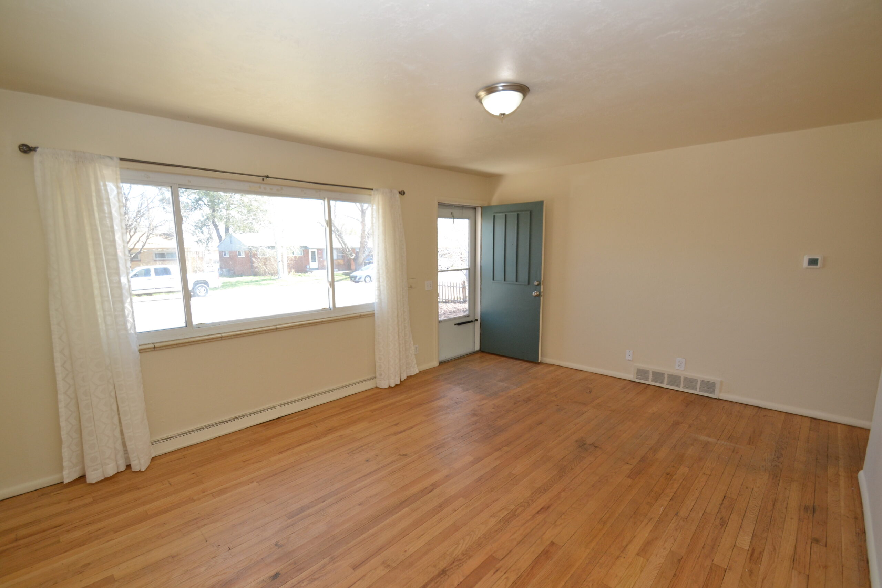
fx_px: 367
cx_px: 441
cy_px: 294
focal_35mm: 15
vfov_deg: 77.3
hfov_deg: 100.4
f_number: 5.6
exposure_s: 1/125
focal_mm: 10
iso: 360
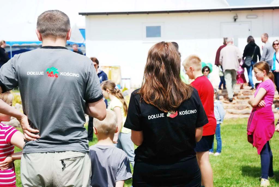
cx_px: 140
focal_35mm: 78
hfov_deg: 26.0
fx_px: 605
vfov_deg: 17.5
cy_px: 94
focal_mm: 52
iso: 250
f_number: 4.5
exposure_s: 1/1250
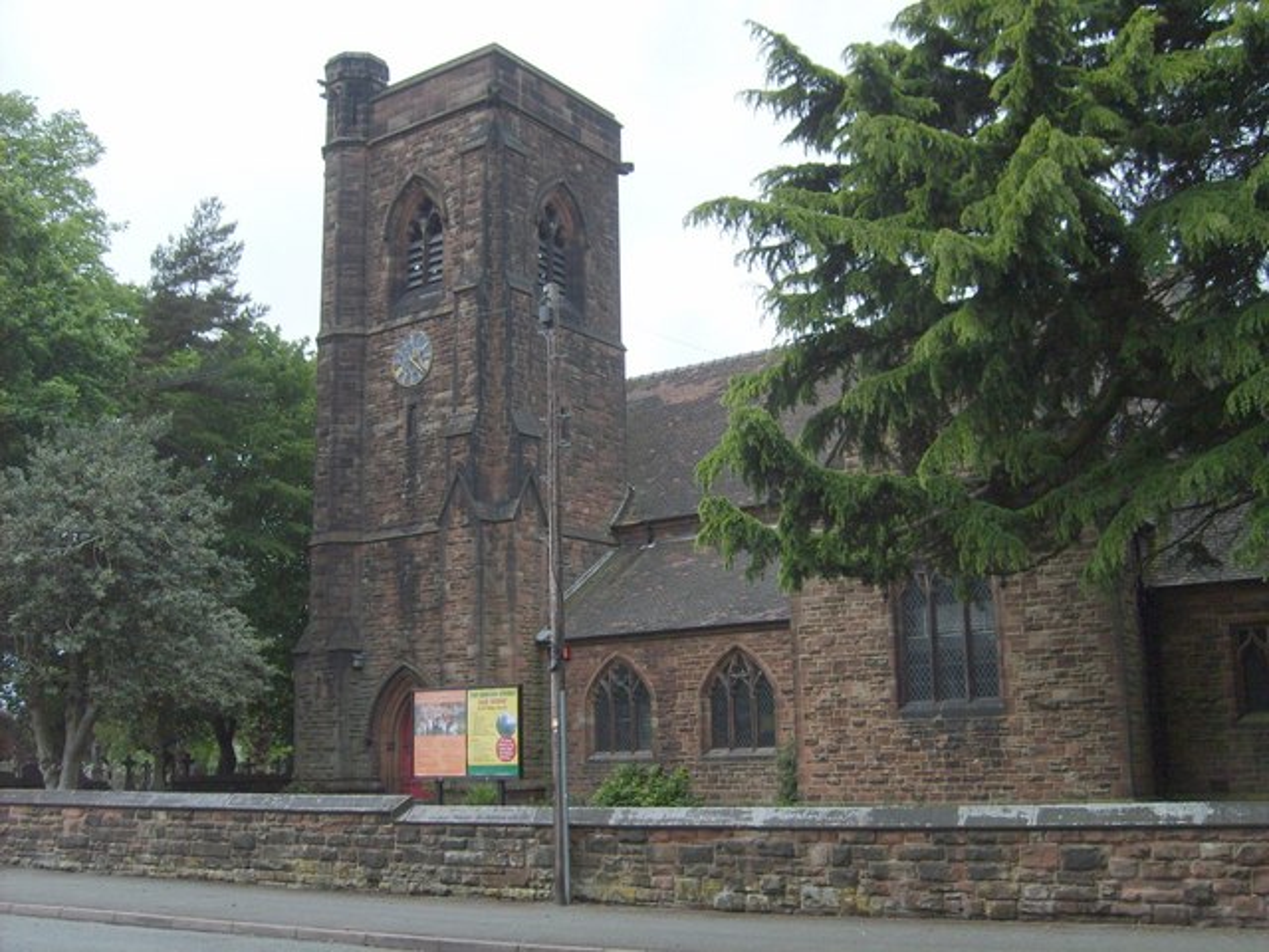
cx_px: 634
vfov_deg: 40.7
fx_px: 1283
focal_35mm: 35
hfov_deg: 52.6
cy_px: 476
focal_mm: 5.8
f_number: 2.8
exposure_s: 1/750
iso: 50
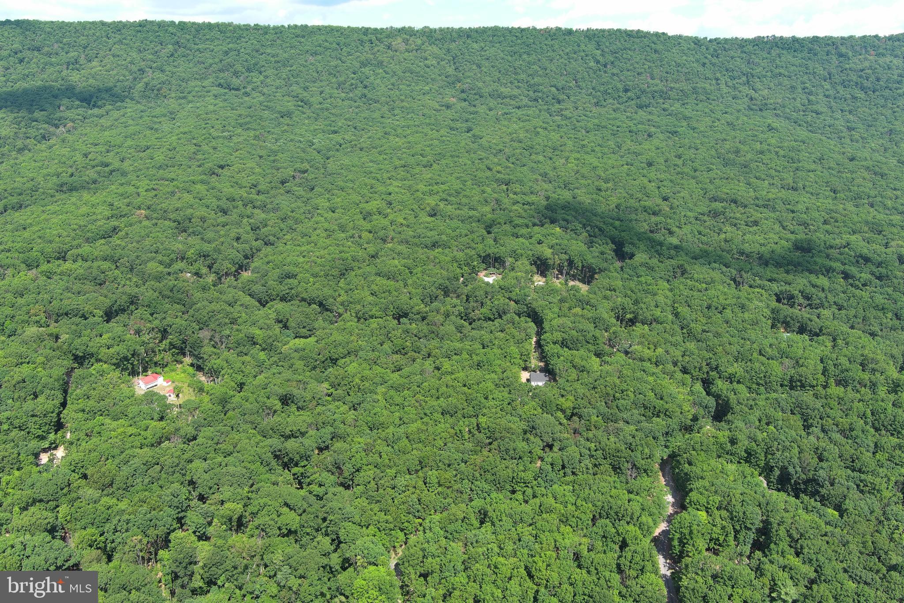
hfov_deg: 63.7
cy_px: 302
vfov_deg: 45.0
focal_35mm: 29
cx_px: 452
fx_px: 728
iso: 100
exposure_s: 1/547
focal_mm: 10.57
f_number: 2.8
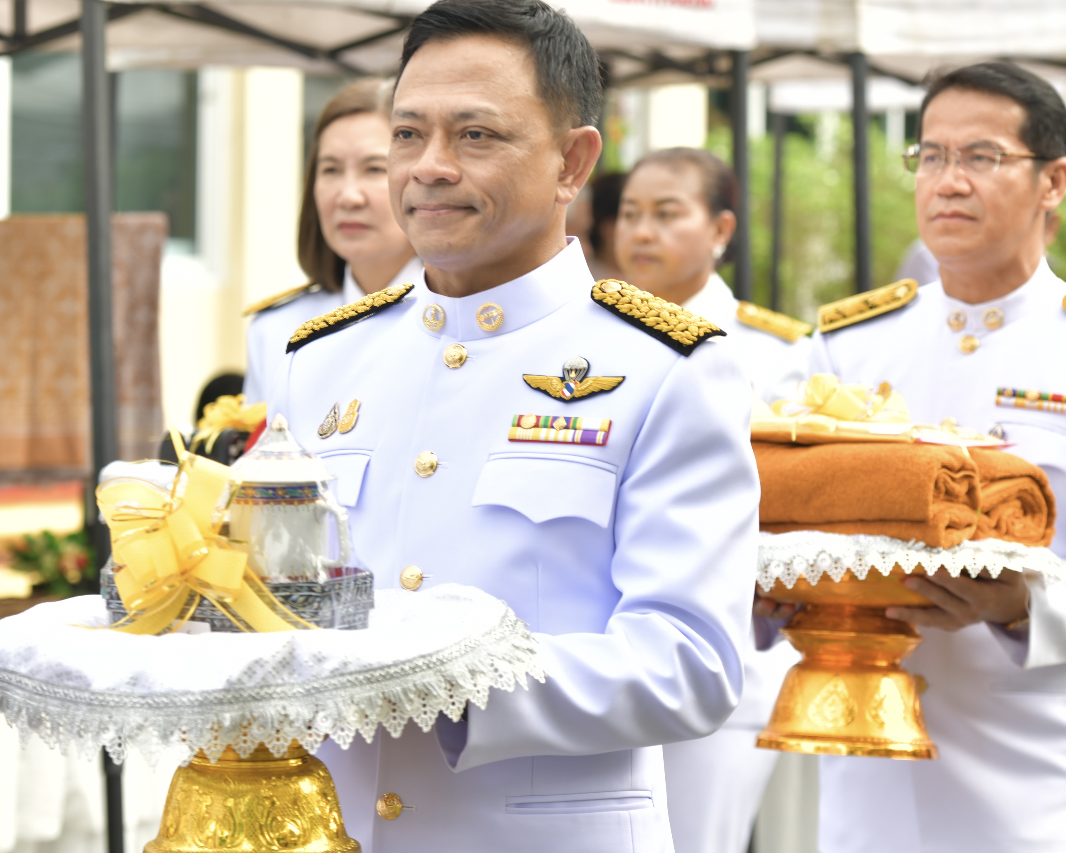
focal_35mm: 121
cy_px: 434
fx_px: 3817
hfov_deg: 15.9
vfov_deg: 12.7
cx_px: 427
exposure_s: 1/160
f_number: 5.6
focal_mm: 98
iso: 64
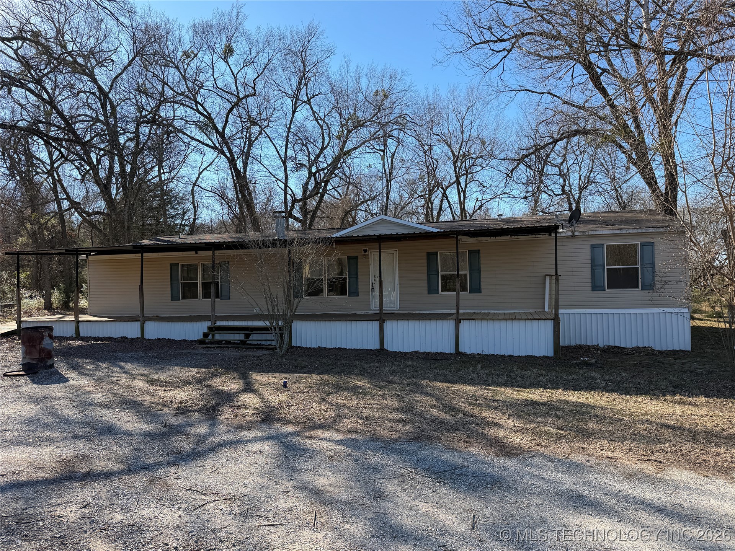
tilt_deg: -0.6
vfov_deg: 56.8
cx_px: 368
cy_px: 276
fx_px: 510
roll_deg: +1.0
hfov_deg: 71.6
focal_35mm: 24
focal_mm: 6.76
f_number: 1.78
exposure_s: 1/1653
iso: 80
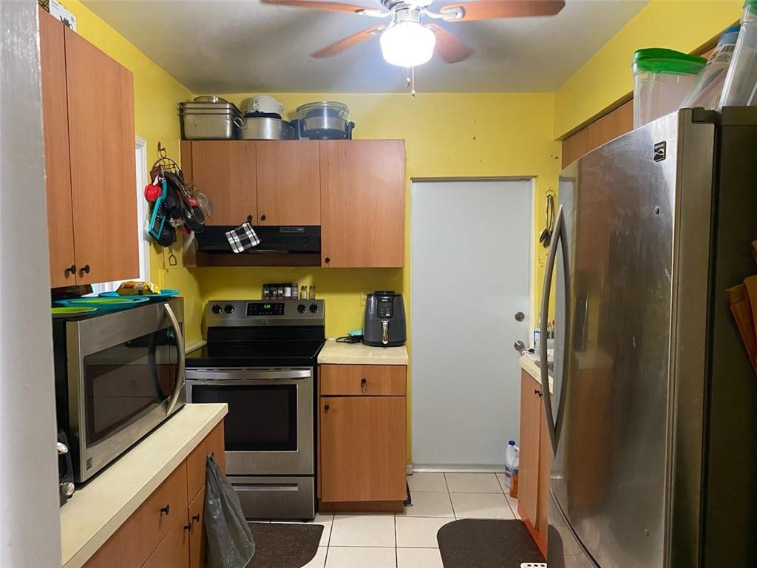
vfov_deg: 53.1
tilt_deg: -4.7
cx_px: 378
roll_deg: +0.9
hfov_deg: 67.3
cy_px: 284
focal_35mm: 26
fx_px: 569
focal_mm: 4.25
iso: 500
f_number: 1.8
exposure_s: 1/40
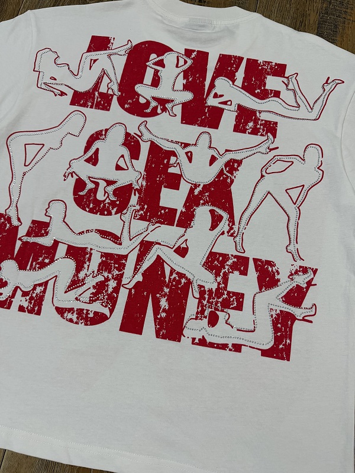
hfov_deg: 56.8
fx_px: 328
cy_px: 236
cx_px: 178
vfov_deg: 71.6
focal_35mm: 24
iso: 320
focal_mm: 6.76
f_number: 1.78
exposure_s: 1/50
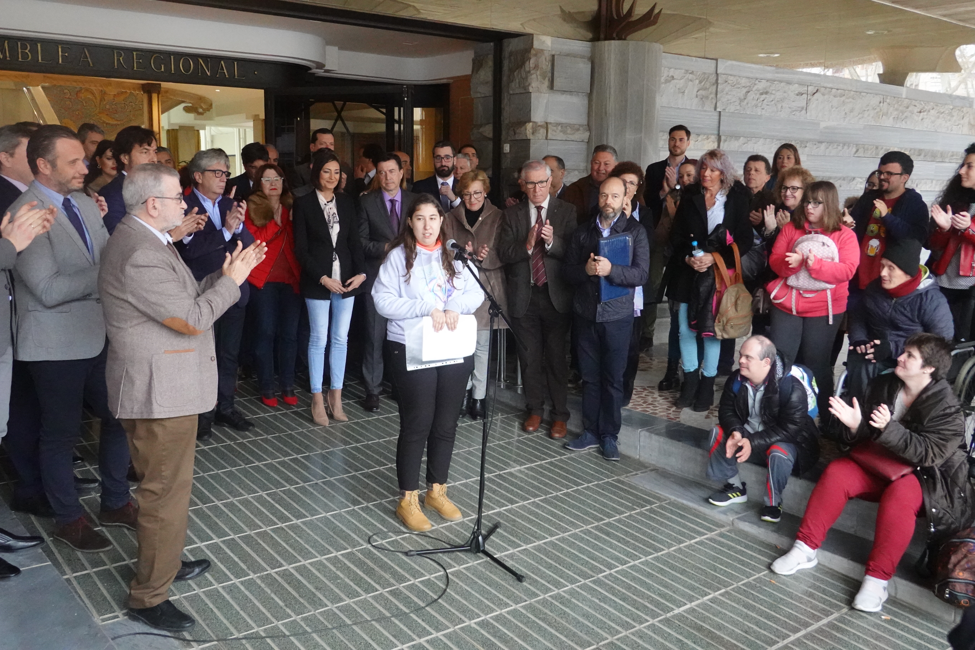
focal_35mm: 33
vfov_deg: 40.0
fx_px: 894
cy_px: 325
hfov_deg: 57.2
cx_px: 488
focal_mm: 12.25
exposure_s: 1/400
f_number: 3.5
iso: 4000
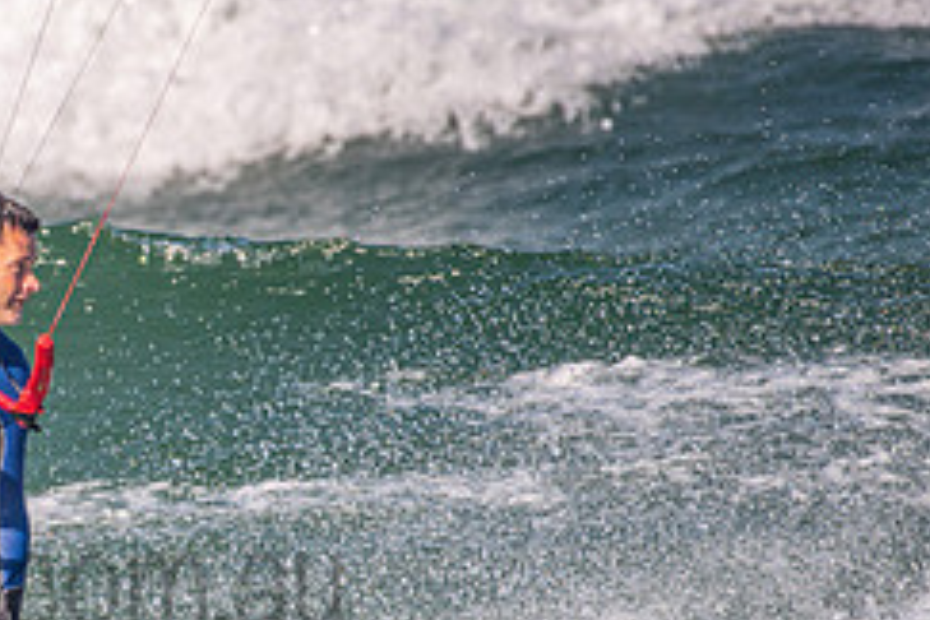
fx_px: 30843
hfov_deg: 1.7
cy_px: 538
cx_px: -61
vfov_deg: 1.2
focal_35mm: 1194
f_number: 5.6
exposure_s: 1/500
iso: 220
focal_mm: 500
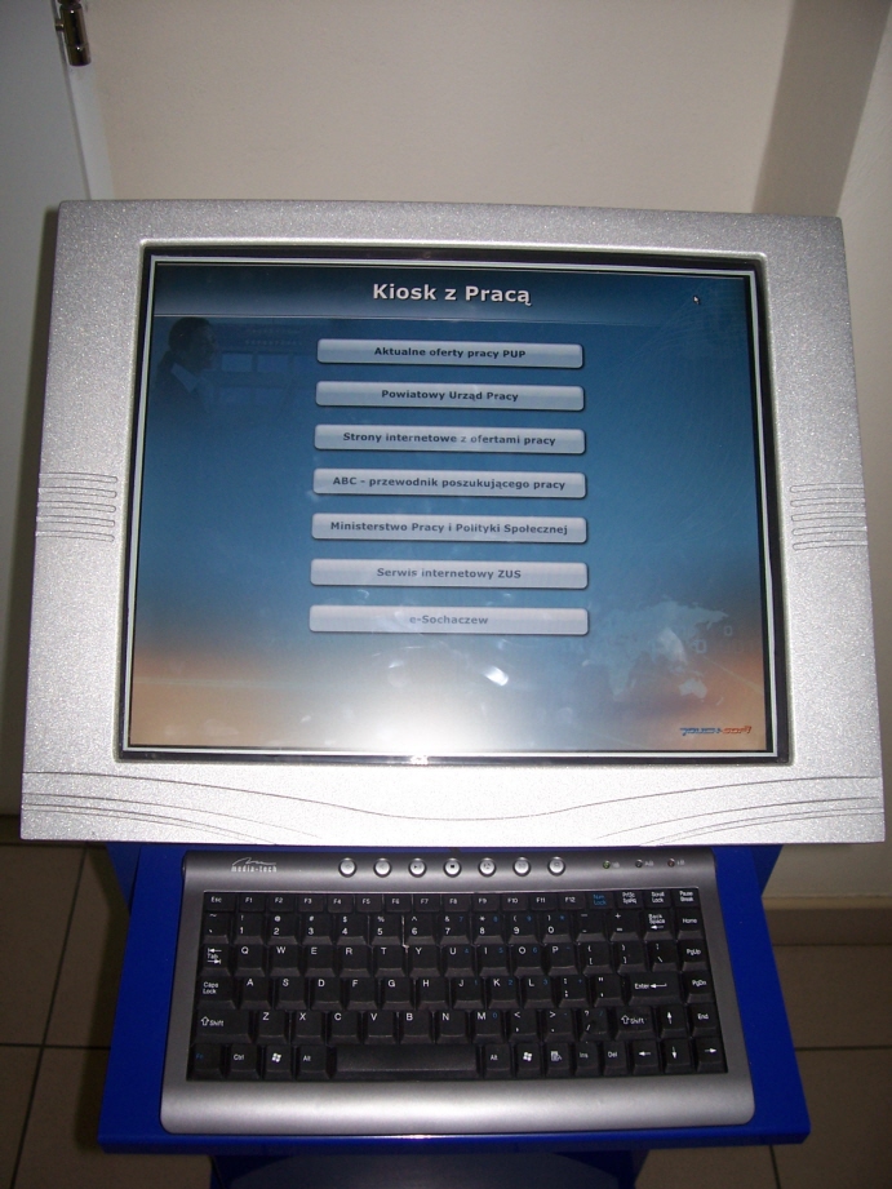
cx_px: 446
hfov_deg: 41.8
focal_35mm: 34
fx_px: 1168
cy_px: 594
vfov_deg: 54.0
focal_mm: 5.6
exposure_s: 1/60
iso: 80
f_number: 2.7
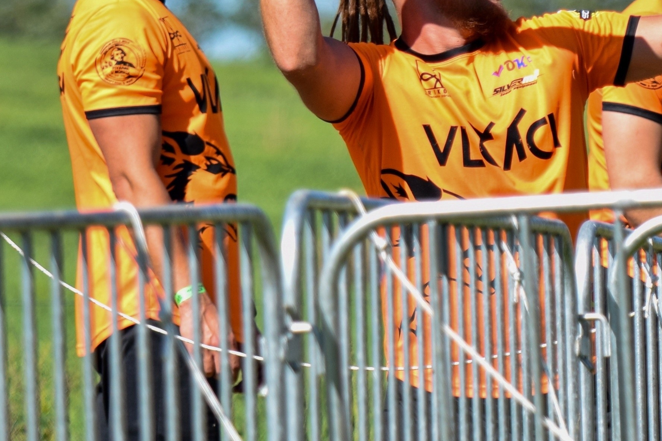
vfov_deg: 2.2
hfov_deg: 3.4
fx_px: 11233
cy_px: -16
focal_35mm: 611
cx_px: 852
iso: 200
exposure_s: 1/2000
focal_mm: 120
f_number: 2.8
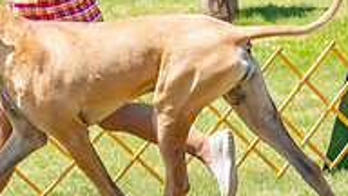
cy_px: -5
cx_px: 47
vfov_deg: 2.8
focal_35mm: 437
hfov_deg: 4.9
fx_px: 4032
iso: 800
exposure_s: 1/2500
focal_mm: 138
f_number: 6.3
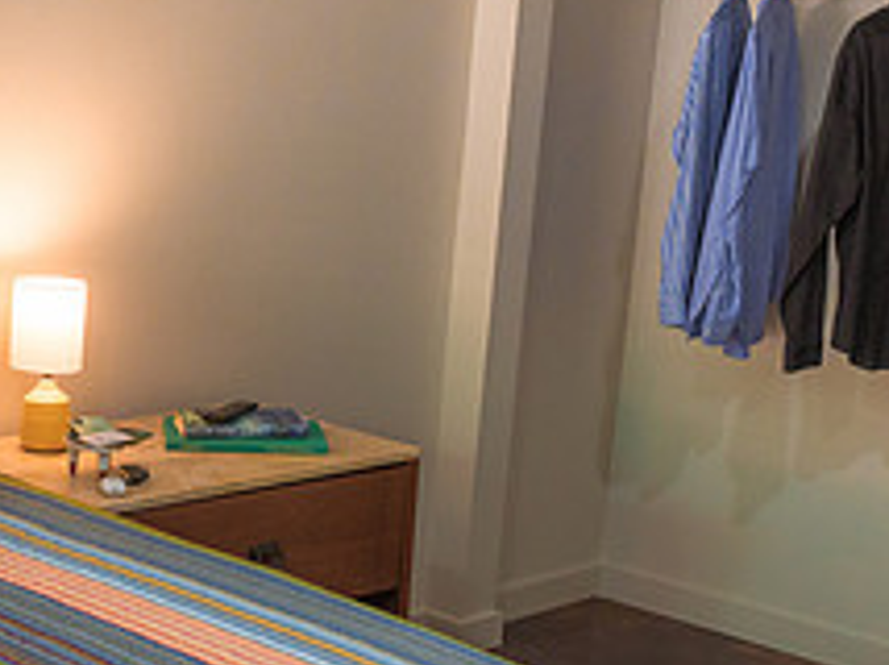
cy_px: 509
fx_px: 1873
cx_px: 33
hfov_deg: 25.6
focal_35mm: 73
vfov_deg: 20.0
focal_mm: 28
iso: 1000
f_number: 8
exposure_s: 1/50
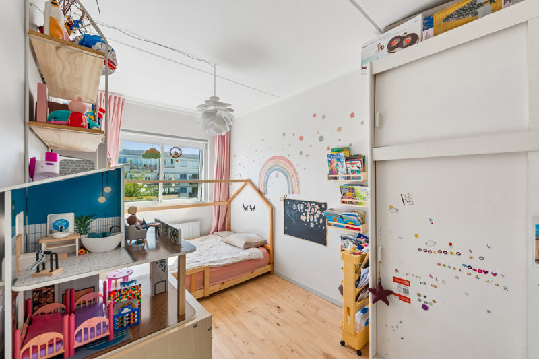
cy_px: 180
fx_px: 225
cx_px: 270
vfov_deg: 77.3
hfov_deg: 100.4
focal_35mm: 15
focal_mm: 15
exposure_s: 1/40
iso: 200
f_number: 10
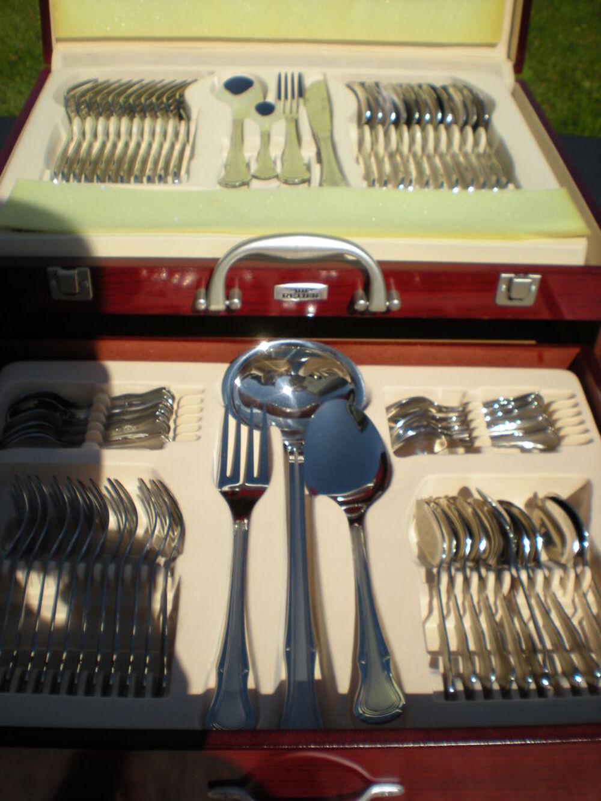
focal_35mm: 38
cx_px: 300
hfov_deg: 37.7
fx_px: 880
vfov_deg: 49.0
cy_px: 400
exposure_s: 1/1000
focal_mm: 6.3
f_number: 4.6
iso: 64
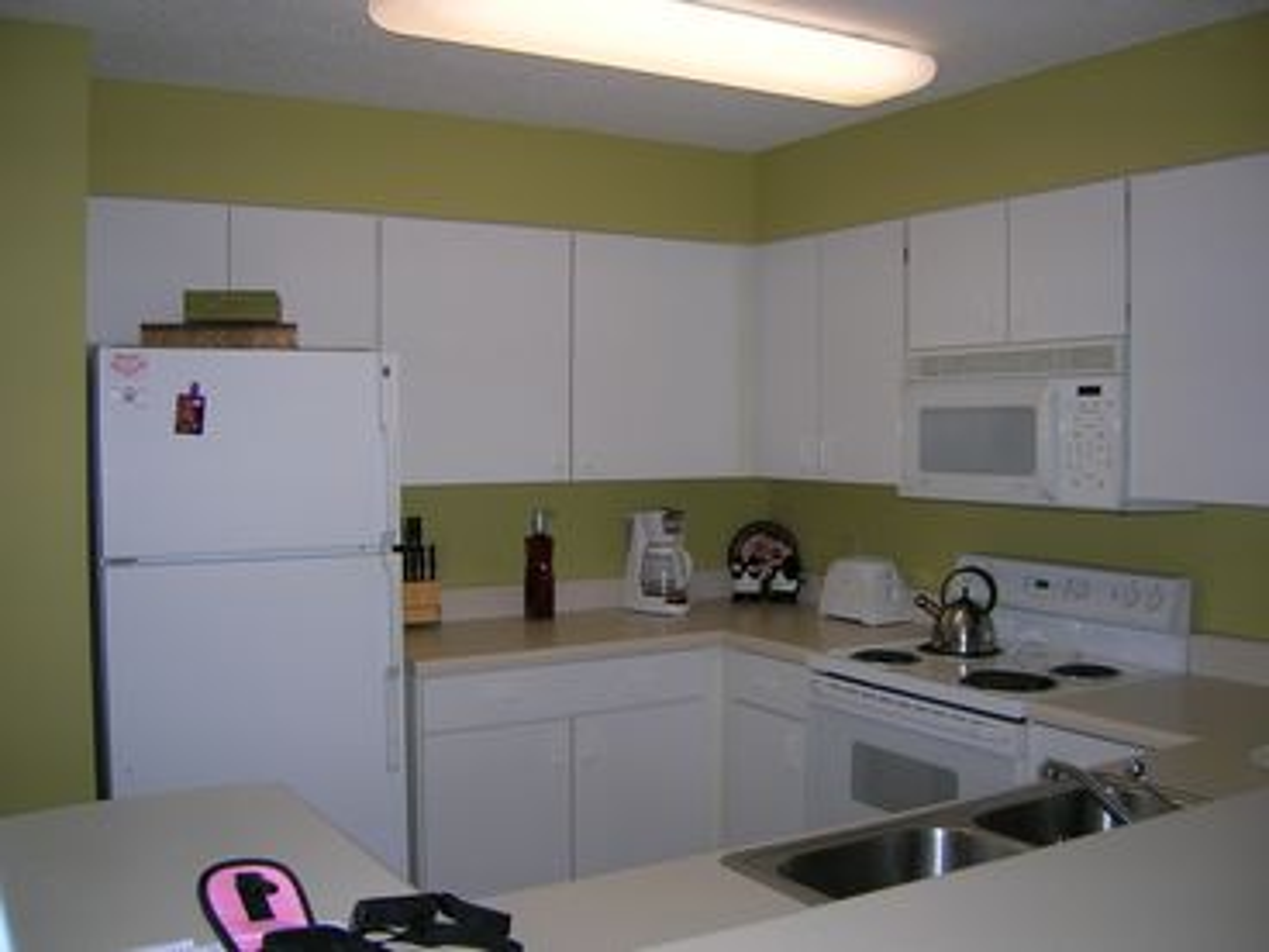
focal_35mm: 34
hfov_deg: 54.0
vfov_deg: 41.8
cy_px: 476
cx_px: 634
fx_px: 1246
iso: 50
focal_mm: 5.7
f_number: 2.9
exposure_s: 1/60.1
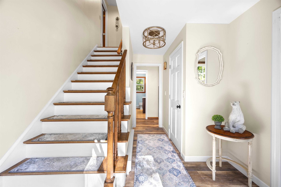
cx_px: 140
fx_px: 113
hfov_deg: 102.3
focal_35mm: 14
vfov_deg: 79.1
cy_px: 94
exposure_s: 1.3
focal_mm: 14.5
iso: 250
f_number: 7.1
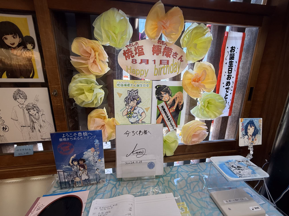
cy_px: 108
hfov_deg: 102.1
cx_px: 144
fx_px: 117
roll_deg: -0.2
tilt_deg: -12.2
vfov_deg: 85.7
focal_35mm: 14
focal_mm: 2.22
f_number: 2.2
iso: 80
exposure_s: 1/120
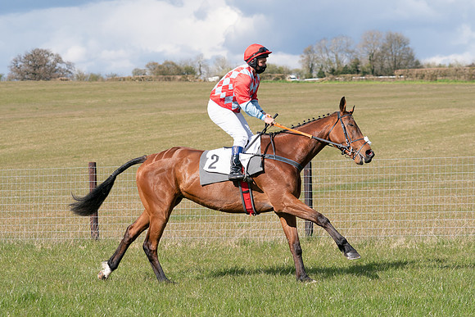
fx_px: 1782
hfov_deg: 15.2
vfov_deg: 10.2
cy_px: 158
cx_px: 238
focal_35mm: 135
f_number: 5
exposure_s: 1/2000
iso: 400
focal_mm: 90
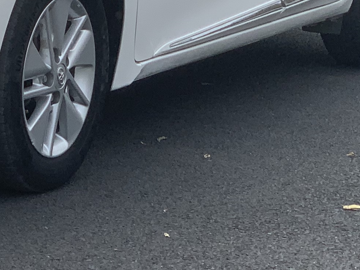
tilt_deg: +0.8
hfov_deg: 9.1
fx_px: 2226
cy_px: -272
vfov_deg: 6.7
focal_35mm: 214
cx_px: -65
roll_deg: -2.5
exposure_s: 1/922
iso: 16
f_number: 2.4
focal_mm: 6
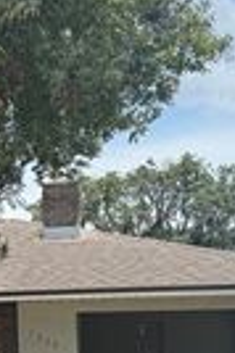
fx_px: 913
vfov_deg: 21.7
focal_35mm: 93
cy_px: 275
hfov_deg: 13.7
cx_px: -135
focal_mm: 6.76
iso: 80
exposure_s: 1/3279
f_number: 1.78
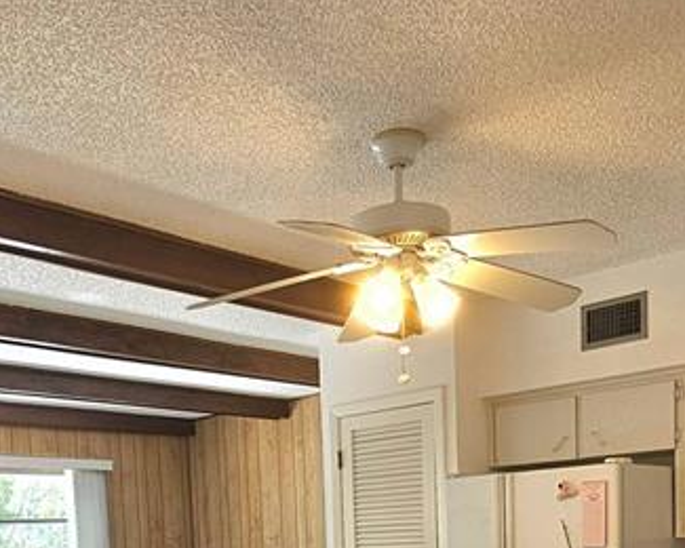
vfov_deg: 32.3
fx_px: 811
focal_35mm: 40
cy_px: 622
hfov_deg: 45.7
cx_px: 299
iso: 64
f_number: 2.2
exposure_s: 1/120
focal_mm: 2.2
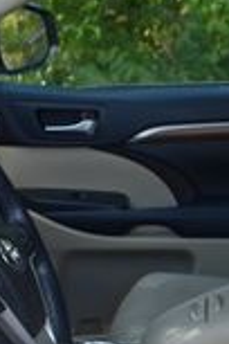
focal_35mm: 113
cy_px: 341
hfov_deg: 11.9
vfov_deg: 17.7
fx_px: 1078
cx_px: 274
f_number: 5.6
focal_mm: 18
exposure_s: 1/250
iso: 220
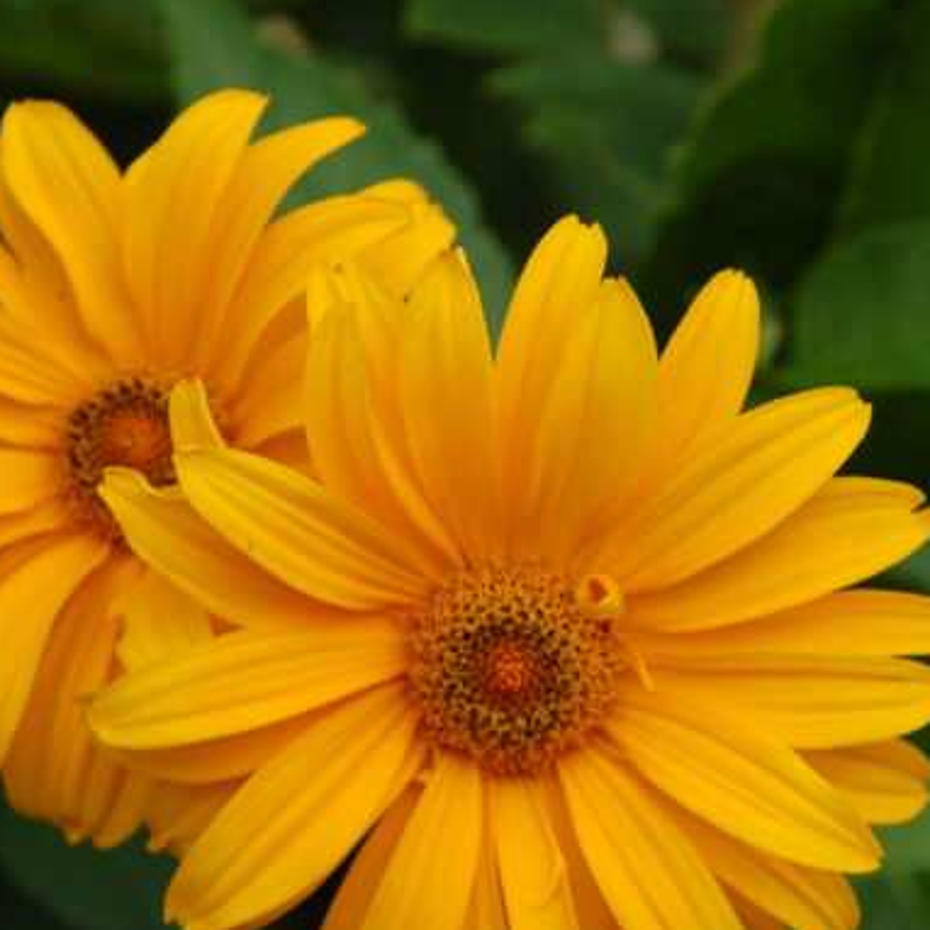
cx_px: 438
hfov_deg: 4.8
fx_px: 10996
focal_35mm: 362
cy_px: 556
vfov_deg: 4.8
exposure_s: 1/200
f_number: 8
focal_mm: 155
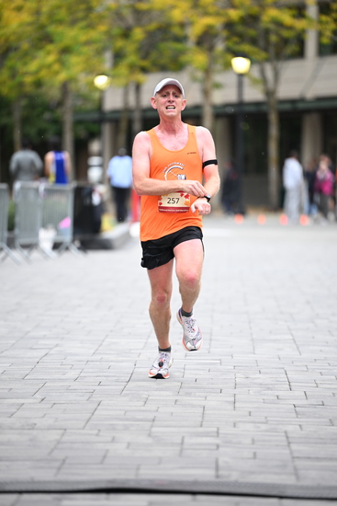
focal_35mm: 190
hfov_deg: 7.2
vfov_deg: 10.8
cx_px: 168
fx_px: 2666
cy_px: 253
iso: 1600
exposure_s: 1/1250
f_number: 2.8
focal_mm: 190
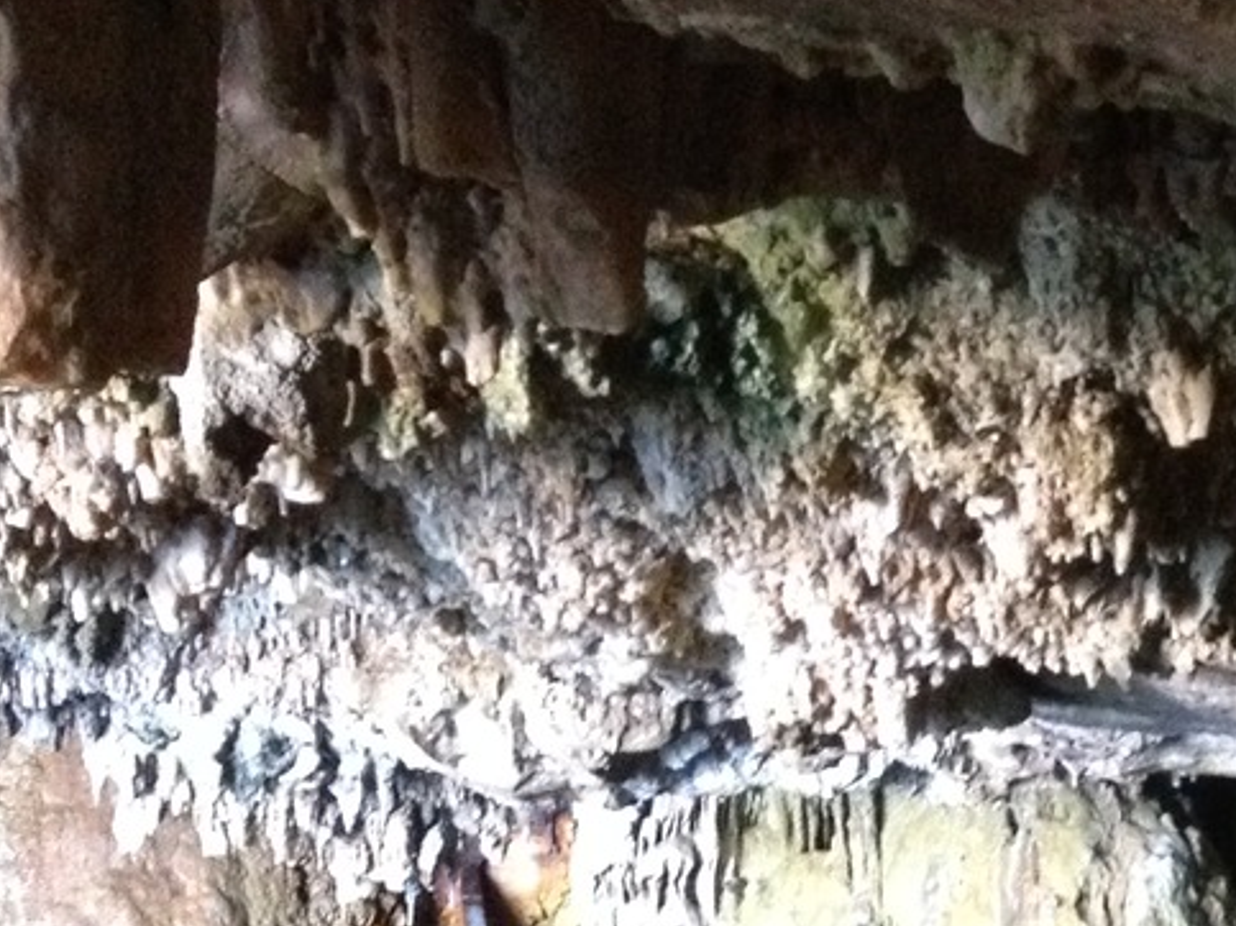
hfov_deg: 15.7
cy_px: 1294
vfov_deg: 12.3
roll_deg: -0.1
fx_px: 4141
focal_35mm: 116
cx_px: 1832
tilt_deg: -11.3
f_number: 2.4
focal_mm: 4.28
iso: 400
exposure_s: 1/15
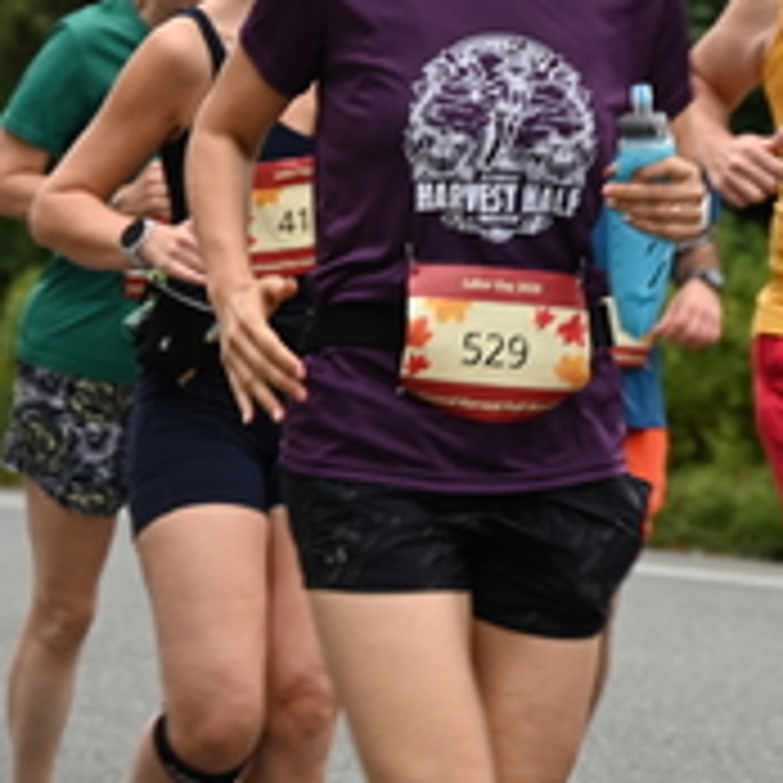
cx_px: 526
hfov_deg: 7.1
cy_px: 205
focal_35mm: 245
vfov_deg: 7.1
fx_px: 6270
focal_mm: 91
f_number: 6.3
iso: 400
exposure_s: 1/160
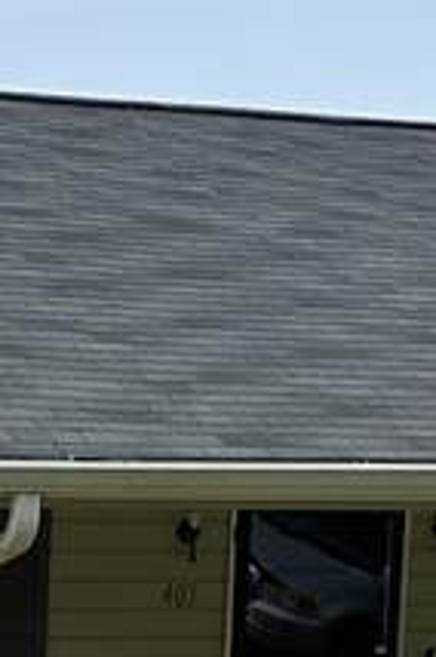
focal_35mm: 162
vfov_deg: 12.4
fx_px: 2952
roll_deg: -1.7
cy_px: 804
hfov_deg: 8.4
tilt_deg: -8.1
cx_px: 25
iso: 50
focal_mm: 5.7
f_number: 1.5
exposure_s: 1/2994
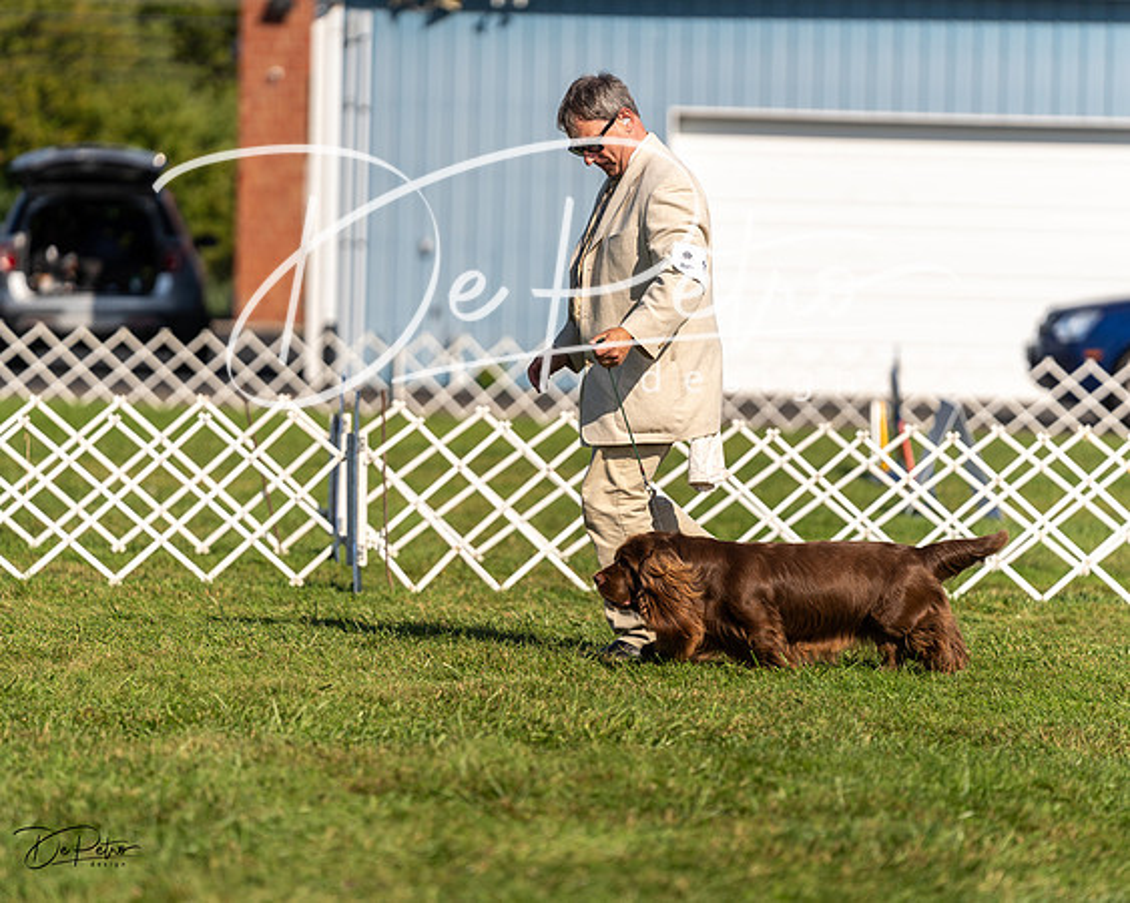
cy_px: 452
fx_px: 7229
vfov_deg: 7.1
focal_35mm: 216
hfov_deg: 8.9
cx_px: 565
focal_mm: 192
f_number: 3.2
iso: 100
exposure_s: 1/2500
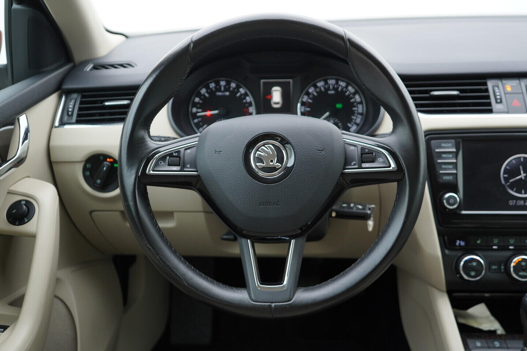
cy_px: 176
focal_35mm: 36
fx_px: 527
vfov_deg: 36.9
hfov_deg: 53.1
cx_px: 264
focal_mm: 24
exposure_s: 1/40
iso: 160
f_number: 2.8
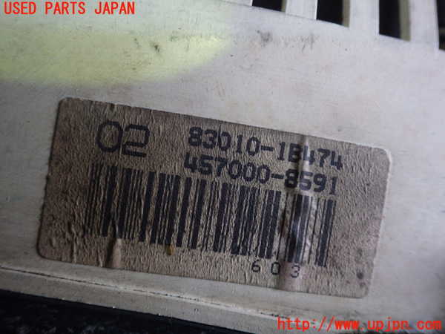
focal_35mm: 31
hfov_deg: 58.4
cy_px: 167
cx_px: 222
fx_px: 399
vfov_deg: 45.4
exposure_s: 1/45
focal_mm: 5.5
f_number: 3.1
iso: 400
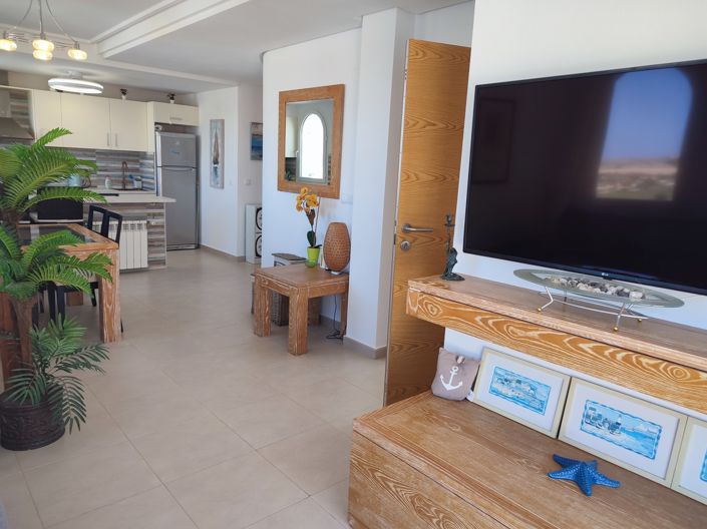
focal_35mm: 24
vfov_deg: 56.8
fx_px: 490
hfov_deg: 71.6
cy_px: 264
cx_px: 354
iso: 60
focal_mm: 5.89
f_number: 1.89
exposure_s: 1/50
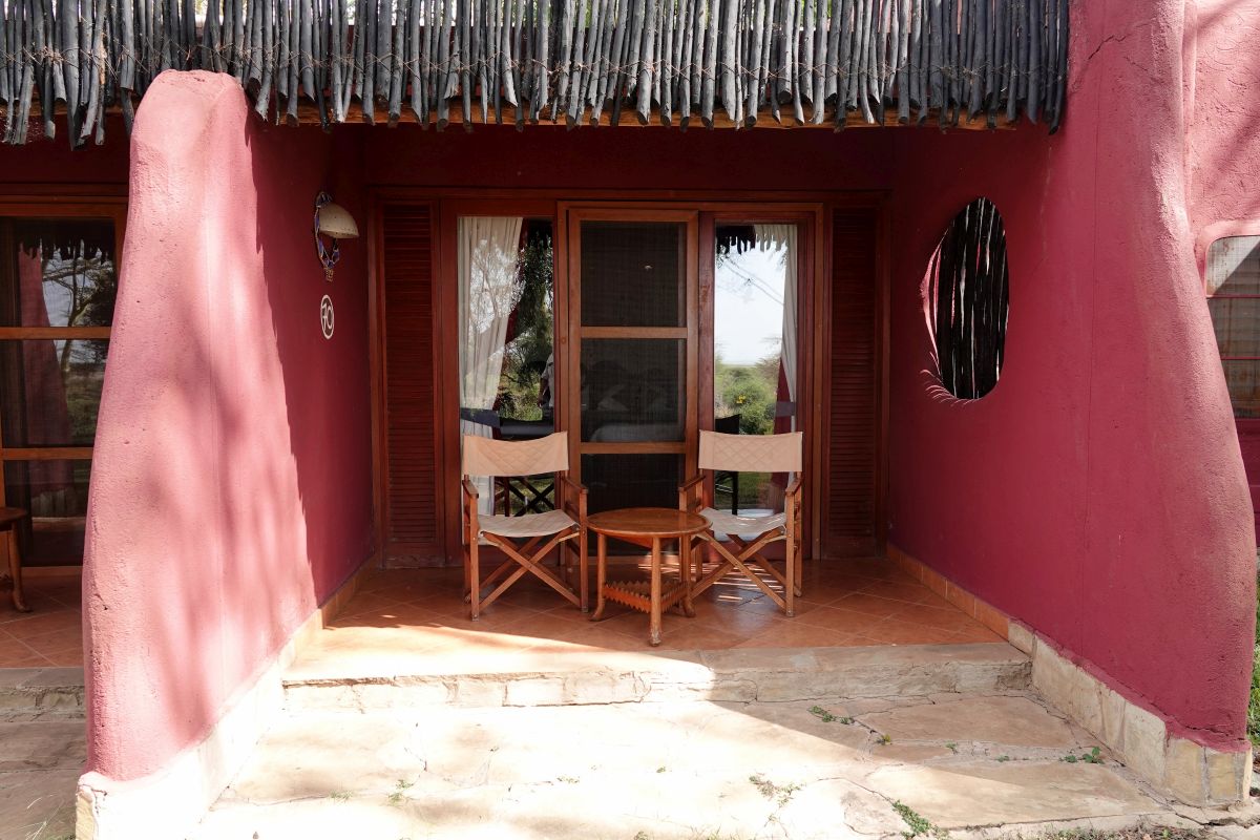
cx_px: 630
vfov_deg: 51.3
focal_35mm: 25
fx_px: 875
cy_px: 420
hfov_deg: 71.5
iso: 100
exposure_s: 1/200
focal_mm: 9.02
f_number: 2.5
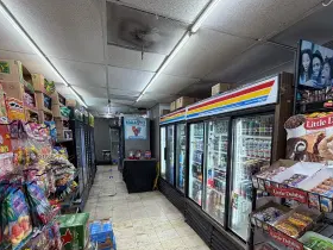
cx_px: 199
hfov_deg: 80.8
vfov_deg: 65.0
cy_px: 157
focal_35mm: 20
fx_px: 192
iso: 125
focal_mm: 2.22
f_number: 2.2
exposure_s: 1/120
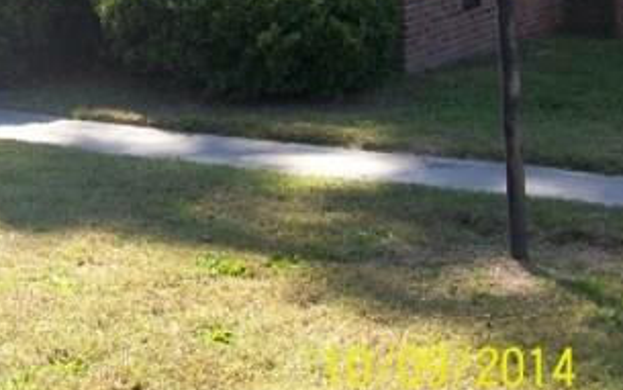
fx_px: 1359
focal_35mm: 80
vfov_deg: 15.9
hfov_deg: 24.7
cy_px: -27
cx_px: 16
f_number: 2.7
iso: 80
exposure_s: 1/331
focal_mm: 6
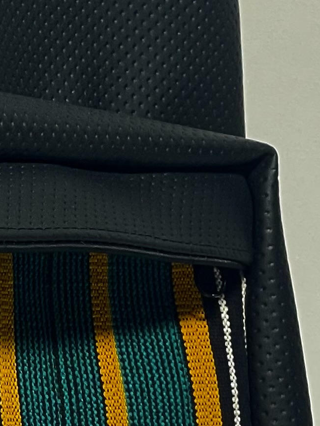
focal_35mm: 242
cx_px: -264
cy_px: 227
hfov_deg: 6.0
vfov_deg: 8.2
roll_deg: -1.0
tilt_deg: -2.0
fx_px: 2981
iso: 40
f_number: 2
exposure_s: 1/100
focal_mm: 6
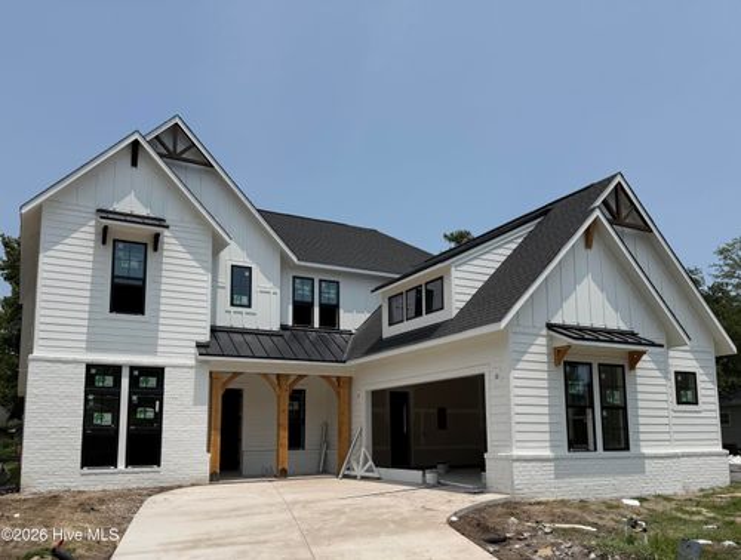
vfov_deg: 57.1
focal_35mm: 24
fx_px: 515
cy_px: 280
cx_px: 370
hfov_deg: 71.4
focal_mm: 6.76
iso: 80
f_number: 1.78
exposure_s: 1/9091
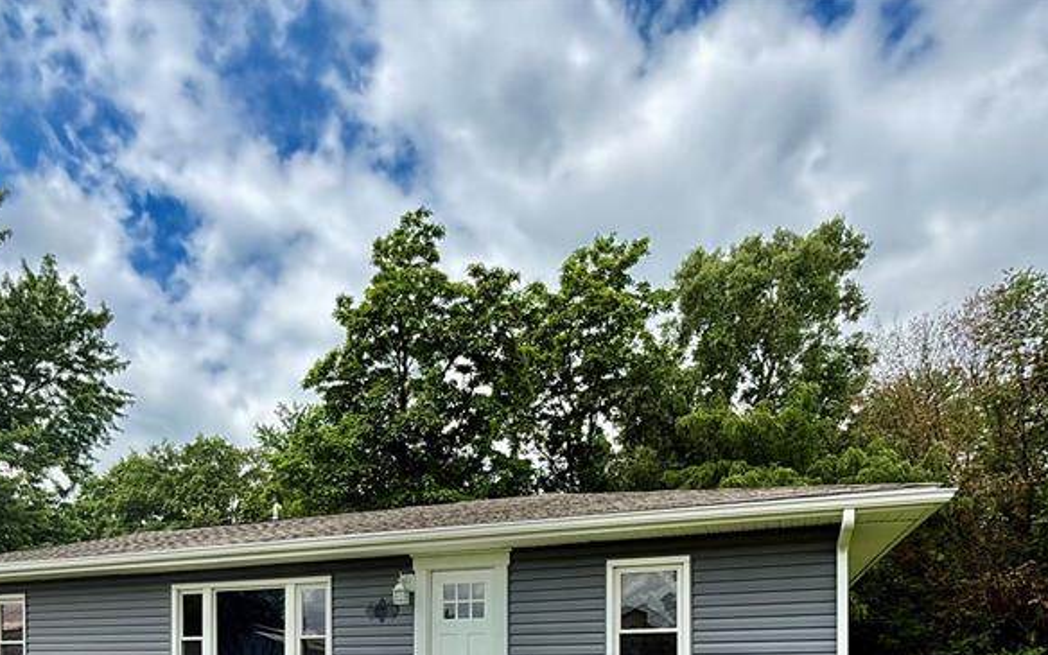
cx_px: 432
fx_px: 743
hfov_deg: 69.9
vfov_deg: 40.4
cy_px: 684
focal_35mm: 26
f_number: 2.2
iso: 64
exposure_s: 1/985
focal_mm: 2.22
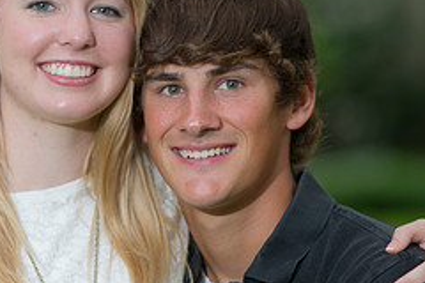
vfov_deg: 3.3
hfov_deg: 5.0
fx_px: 4852
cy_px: 177
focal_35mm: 411
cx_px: 78
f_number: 2.8
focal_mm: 170
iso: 640
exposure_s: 1/250
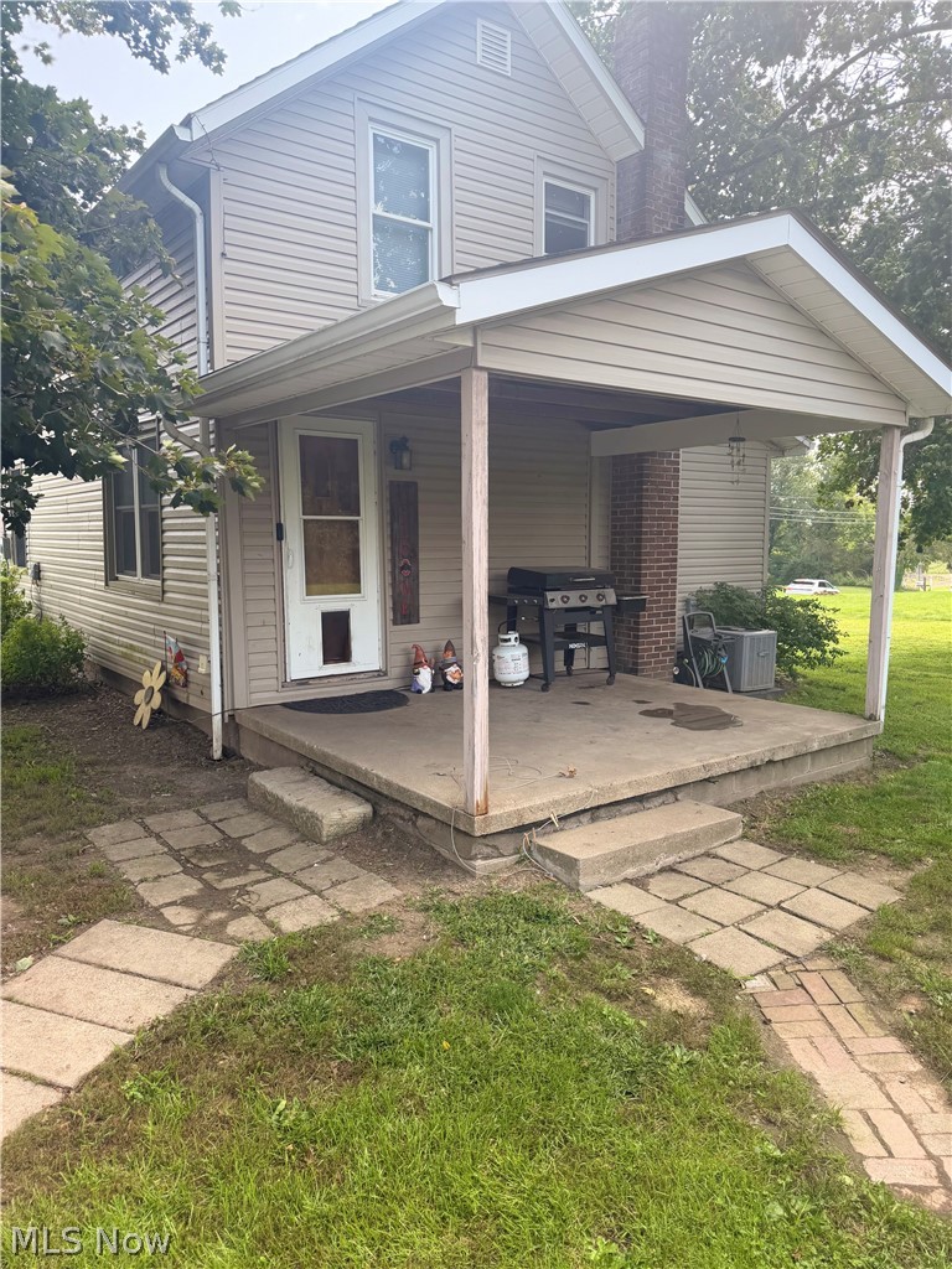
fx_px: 880
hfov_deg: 56.8
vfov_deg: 71.6
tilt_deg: -9.0
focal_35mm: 24
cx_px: 476
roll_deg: -0.2
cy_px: 634
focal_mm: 6.76
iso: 100
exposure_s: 1/602
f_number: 1.78
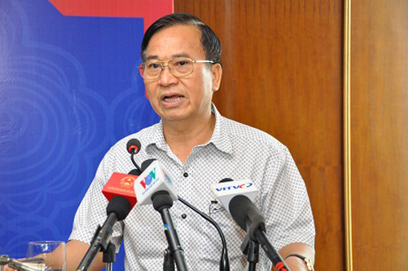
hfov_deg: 28.1
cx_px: 204
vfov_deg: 18.8
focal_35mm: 72
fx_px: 814
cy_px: 136
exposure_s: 1/60
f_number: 4.5
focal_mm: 48
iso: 800
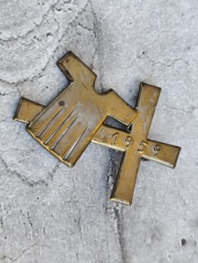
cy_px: 132
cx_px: 99
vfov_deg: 21.1
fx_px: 709
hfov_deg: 15.9
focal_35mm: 93
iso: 160
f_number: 1.65
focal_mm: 6.19
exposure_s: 1/100
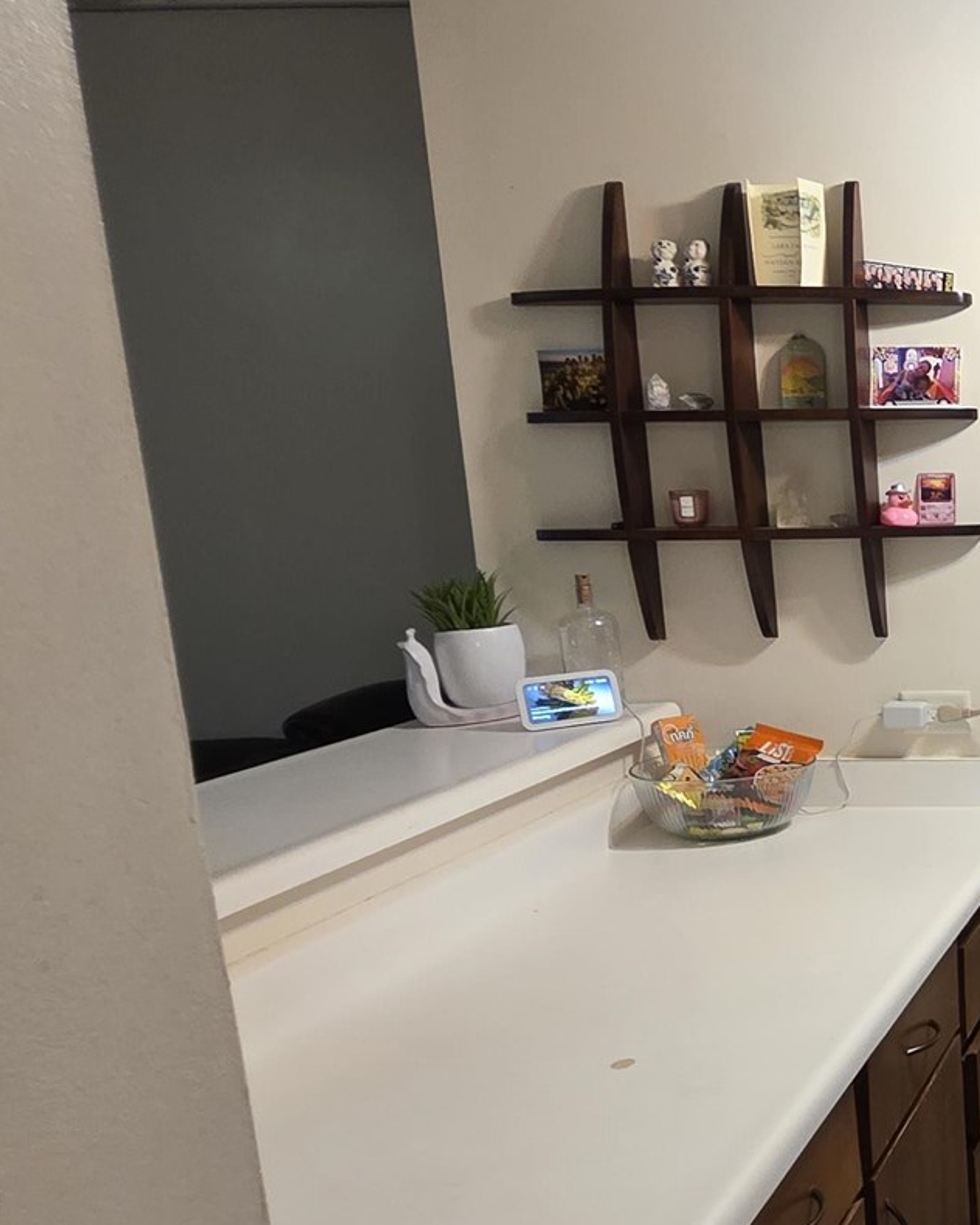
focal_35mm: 37
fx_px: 1341
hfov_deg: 30.8
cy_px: 721
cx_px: 1295
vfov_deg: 48.8
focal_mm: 2.2
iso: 250
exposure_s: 1/60
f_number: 1.9
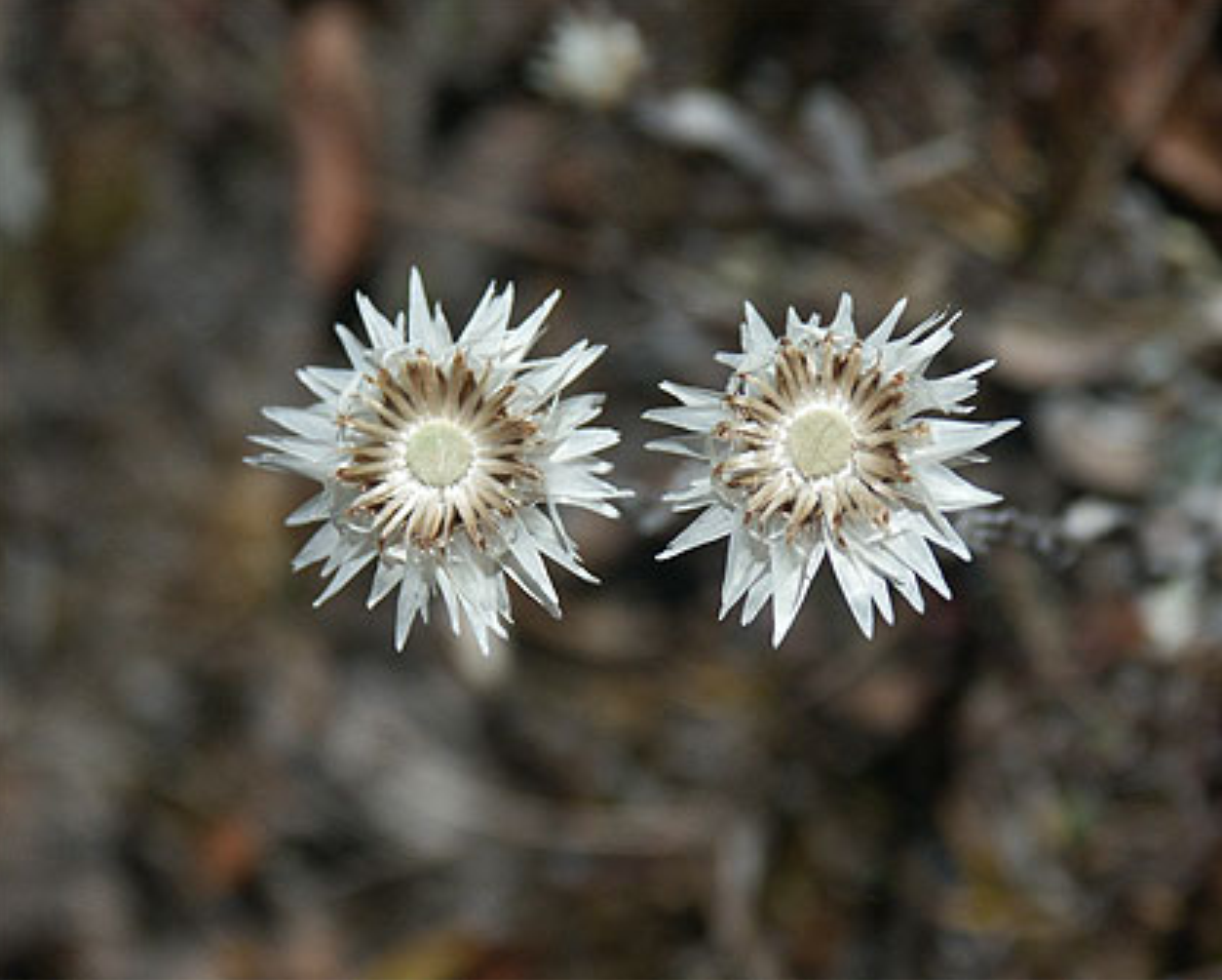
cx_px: 643
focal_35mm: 209
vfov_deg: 7.4
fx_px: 7564
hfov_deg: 9.2
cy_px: 489
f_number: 3.5
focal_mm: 50.48
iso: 100
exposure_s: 1/750
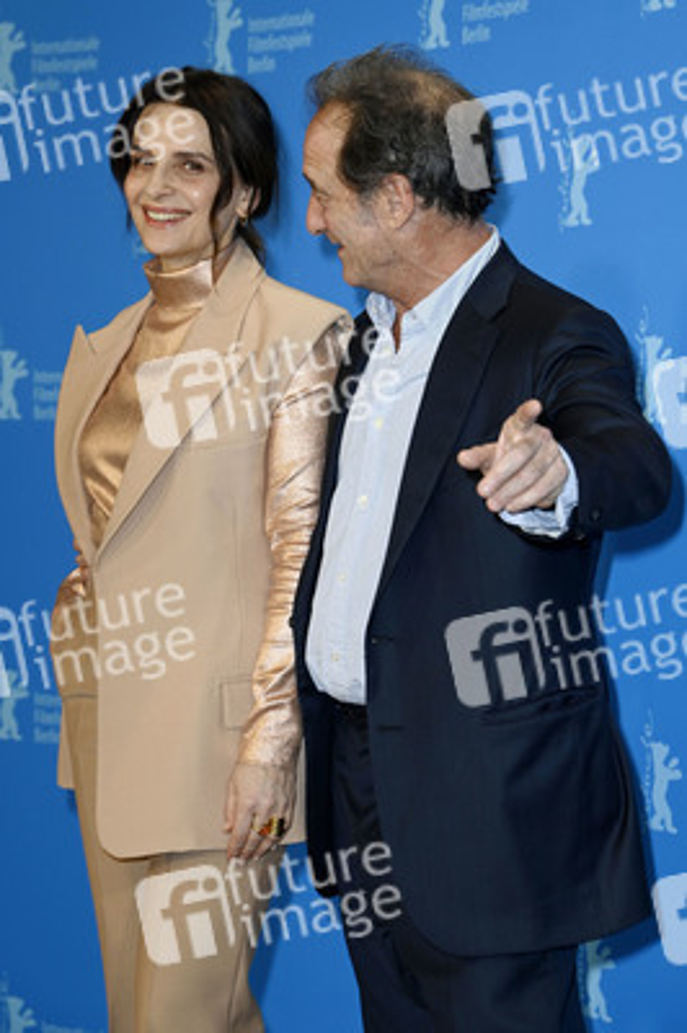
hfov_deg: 12.2
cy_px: 516
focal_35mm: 112
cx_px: 344
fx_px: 3211
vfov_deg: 18.3
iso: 1000
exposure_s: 1/160
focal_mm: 112
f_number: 6.3
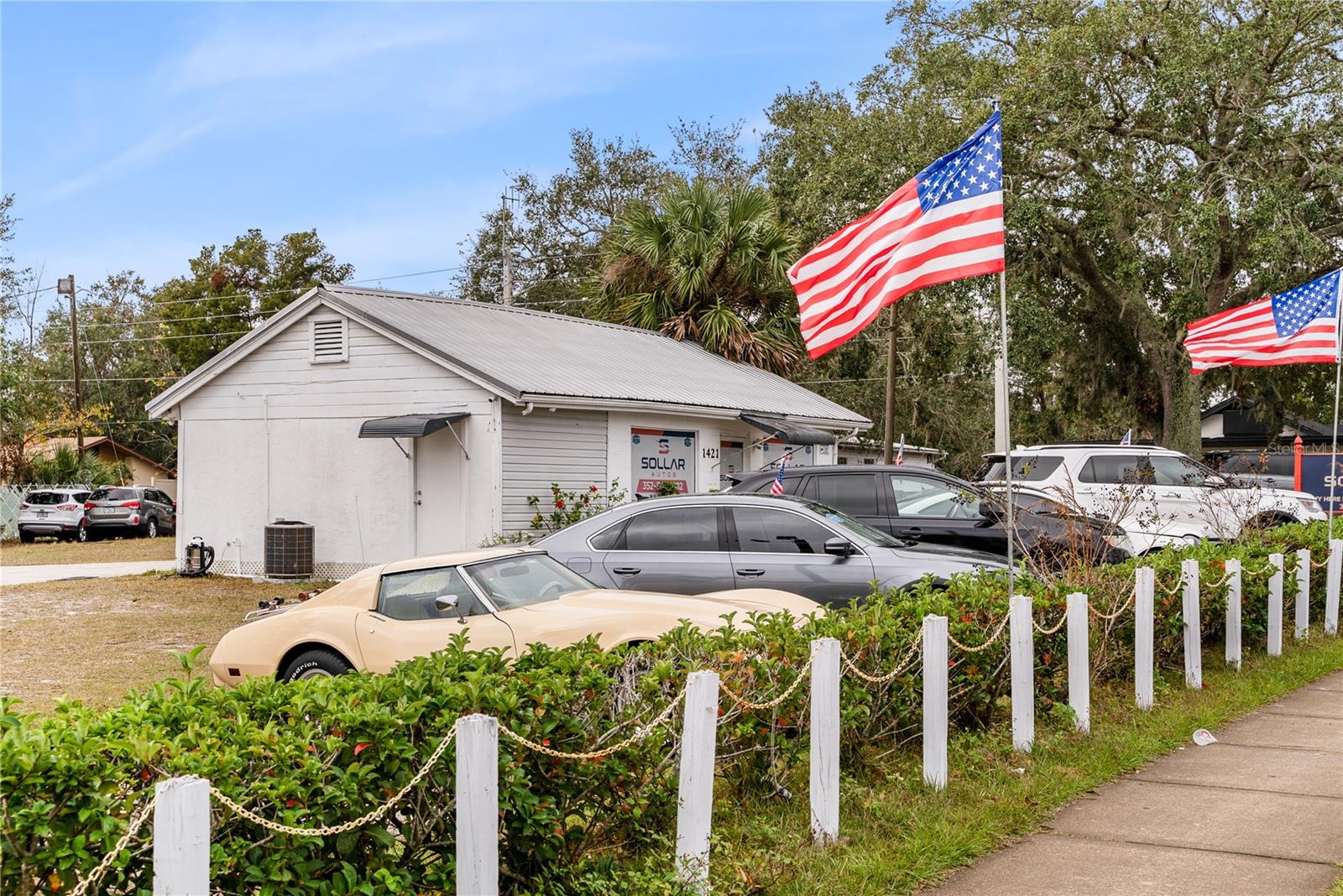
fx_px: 1754
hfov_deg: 41.9
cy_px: 448
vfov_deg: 28.7
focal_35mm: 47
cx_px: 672
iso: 80
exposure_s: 1/160
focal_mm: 47
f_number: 8
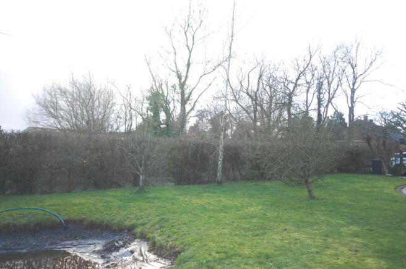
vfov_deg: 43.5
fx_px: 338
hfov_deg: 62.0
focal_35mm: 30
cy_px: 134
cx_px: 203
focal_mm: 20
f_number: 5.6
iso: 400
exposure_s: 1/100
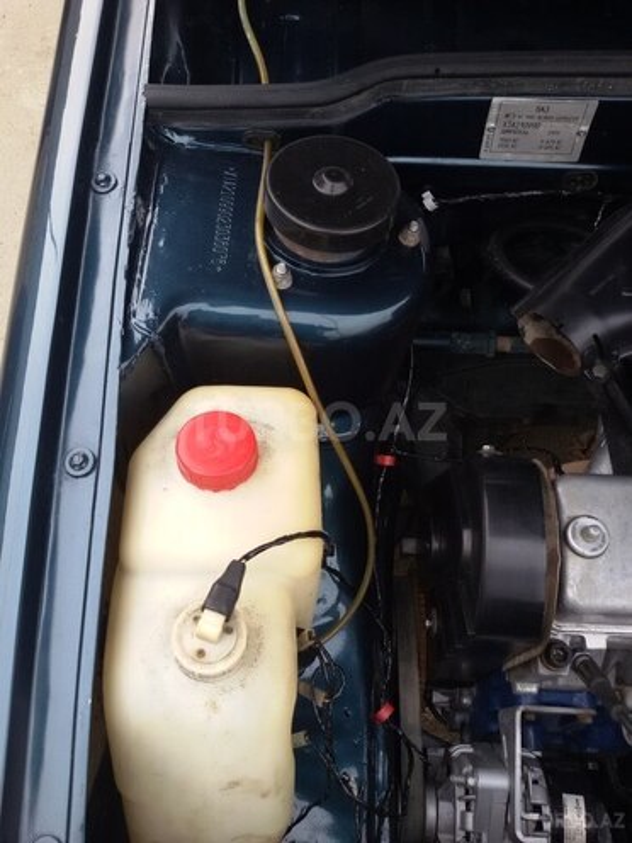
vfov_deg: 58.4
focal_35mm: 31
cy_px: 422
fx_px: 755
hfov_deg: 45.4
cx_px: 316
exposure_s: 1/50
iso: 50
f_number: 2.4
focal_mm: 2.93
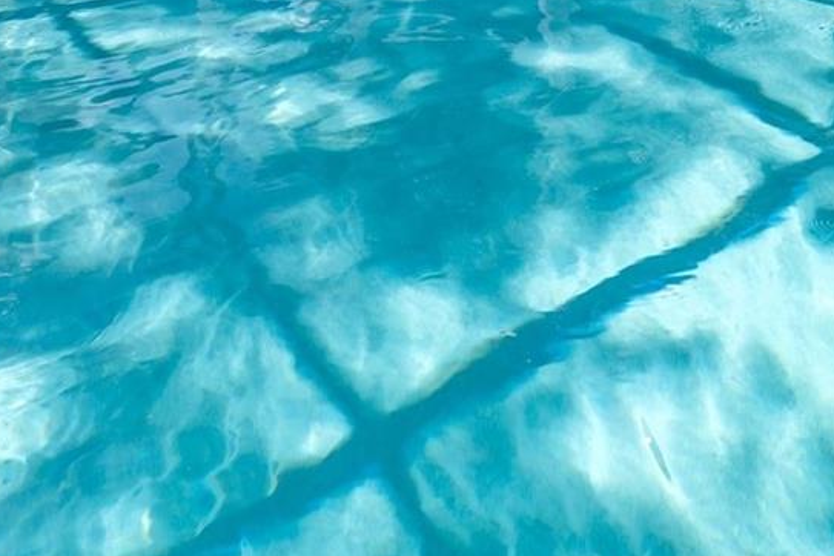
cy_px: -255
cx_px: 671
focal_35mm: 57
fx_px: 1331
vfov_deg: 20.5
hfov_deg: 33.7
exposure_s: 1/500
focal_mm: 13
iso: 250
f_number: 8
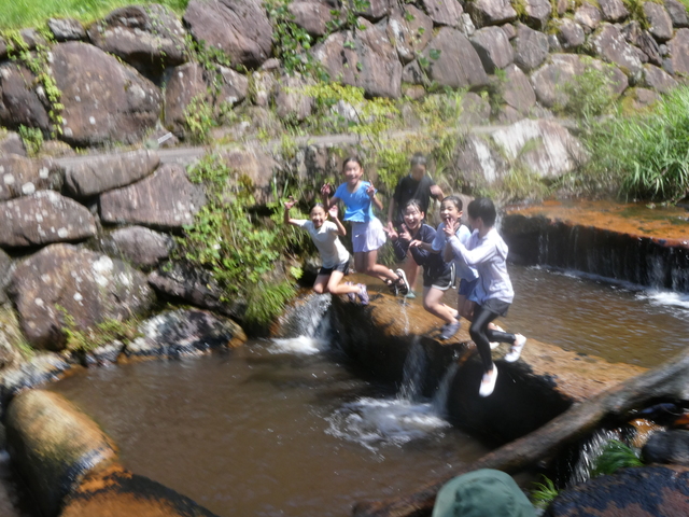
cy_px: 258
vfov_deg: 38.7
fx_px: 736
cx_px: 344
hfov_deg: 50.1
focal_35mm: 37
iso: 125
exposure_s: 1/80
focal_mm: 6.7
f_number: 8
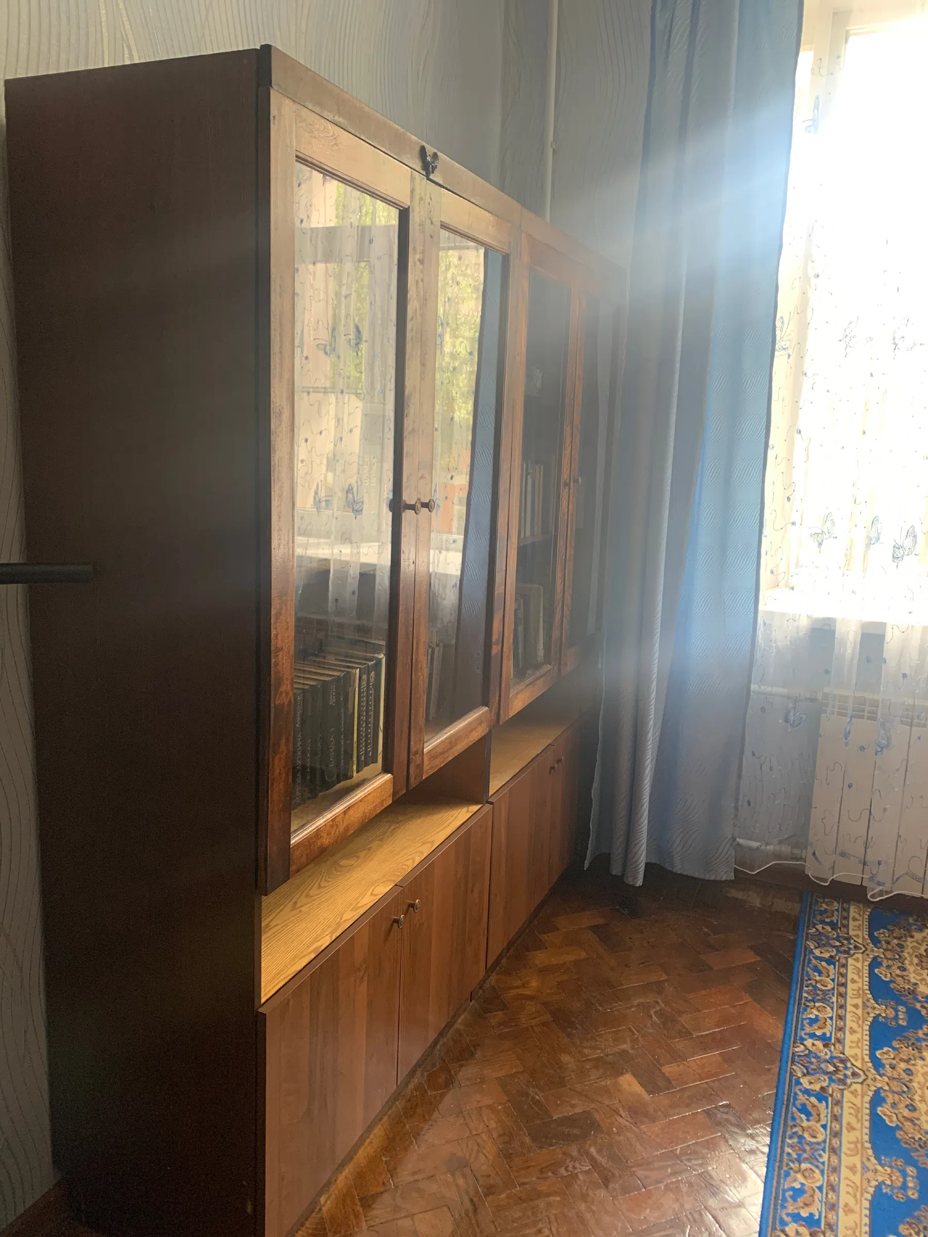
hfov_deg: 53.1
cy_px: 618
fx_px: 929
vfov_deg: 67.3
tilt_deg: -9.9
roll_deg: -1.8
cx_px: 464
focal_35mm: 26
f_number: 1.8
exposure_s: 1/60
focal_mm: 4.25
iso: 100
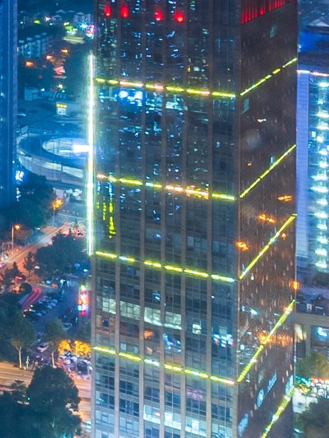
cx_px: -383
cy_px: -141
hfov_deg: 13.3
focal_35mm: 91
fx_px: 1153
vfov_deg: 19.7
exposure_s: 10
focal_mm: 12
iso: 100
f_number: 11
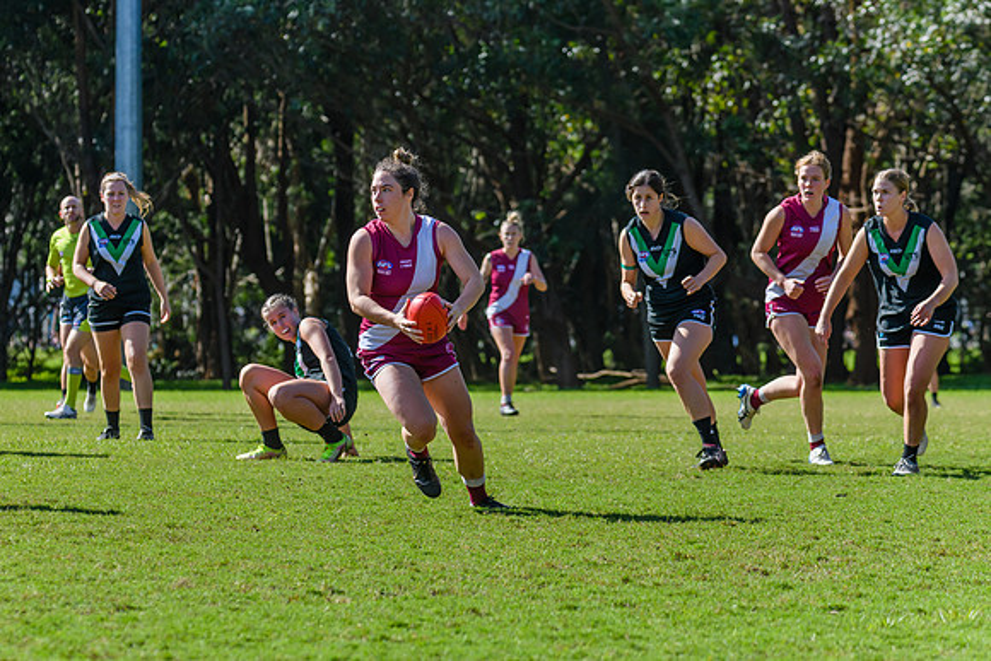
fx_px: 5905
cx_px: 428
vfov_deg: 6.4
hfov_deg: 9.6
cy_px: 287
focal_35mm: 214
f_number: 6.3
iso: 800
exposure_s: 1/1250
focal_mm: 170
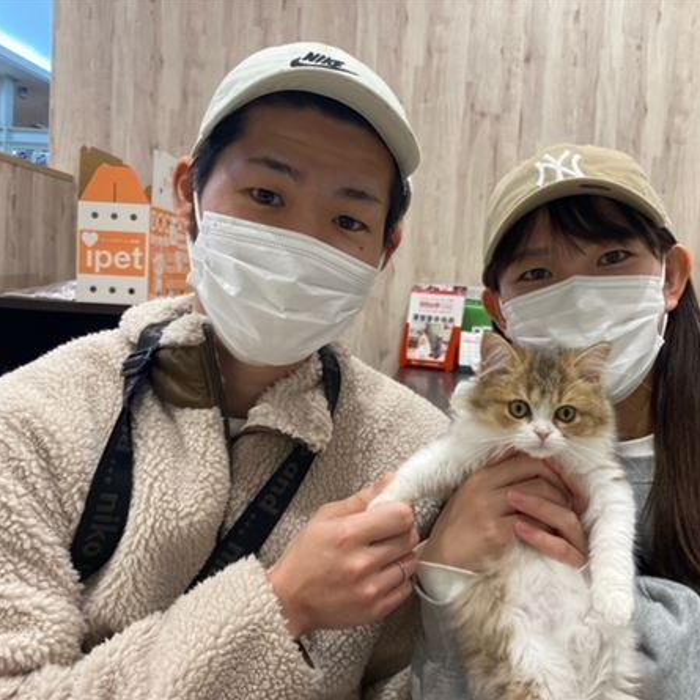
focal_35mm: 31
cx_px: 444
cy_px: 349
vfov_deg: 52.5
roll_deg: -3.9
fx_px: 709
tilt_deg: -2.4
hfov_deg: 51.9
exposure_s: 1/120
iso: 80
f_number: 1.8
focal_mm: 4.25
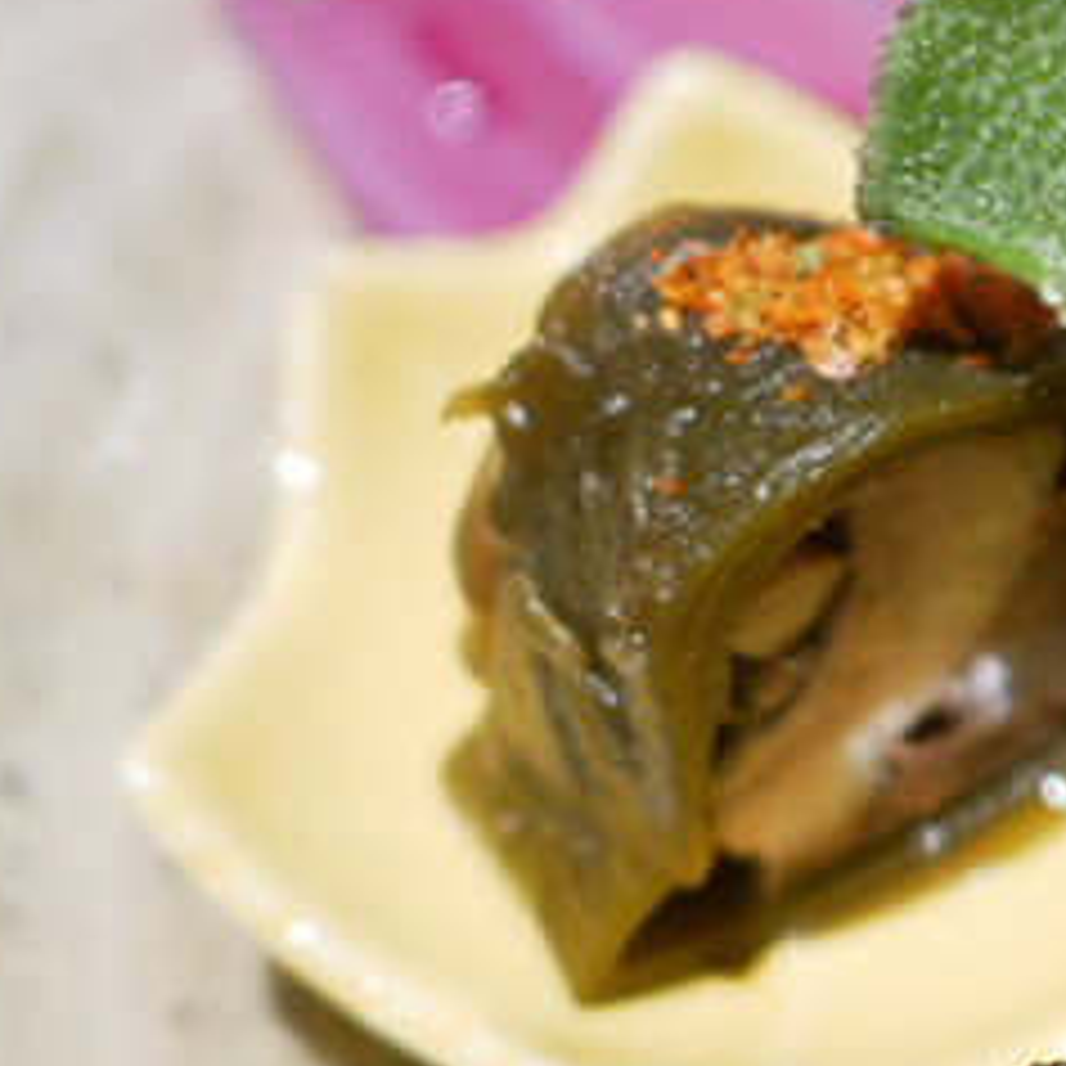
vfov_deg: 15.5
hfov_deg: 14.1
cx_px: 1822
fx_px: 3902
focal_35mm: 112
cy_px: 648
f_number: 1.7
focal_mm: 15
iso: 400
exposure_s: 1/60
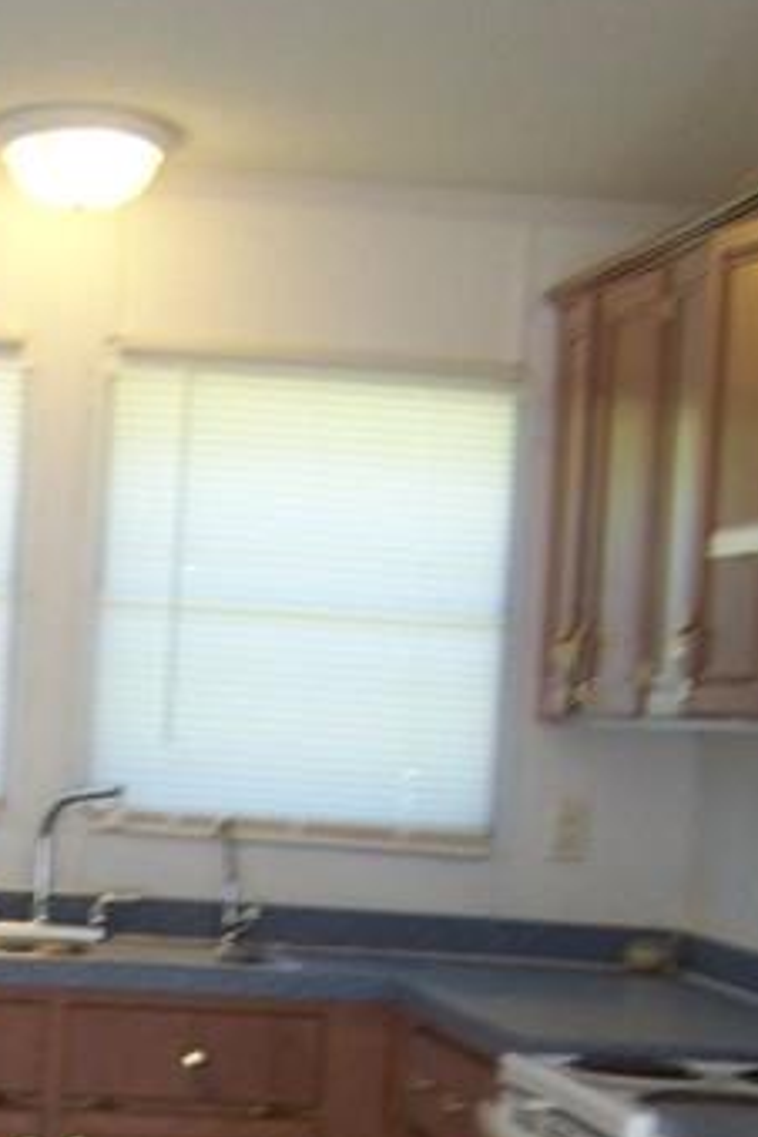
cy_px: 1187
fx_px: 3569
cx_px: -47
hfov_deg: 12.0
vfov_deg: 17.6
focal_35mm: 113
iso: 69
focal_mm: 5.85
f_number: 2.8
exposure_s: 1/40
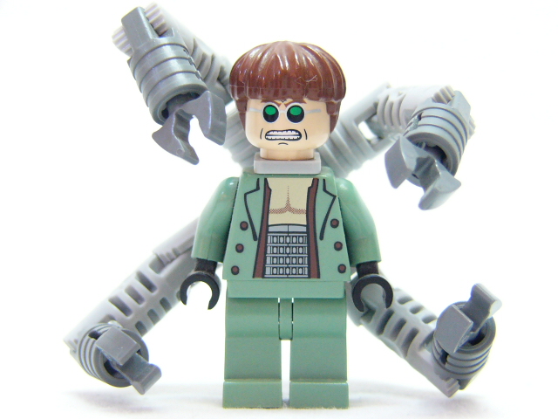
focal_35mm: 90
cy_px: 210
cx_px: 279
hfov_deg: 21.8
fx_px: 1451
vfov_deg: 16.4
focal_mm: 11.9
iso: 200
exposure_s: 1/15
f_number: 2.8
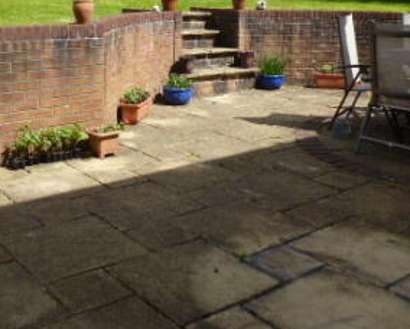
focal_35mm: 48
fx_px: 583
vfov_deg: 30.1
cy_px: 28
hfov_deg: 38.7
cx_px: 183
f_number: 4
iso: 100
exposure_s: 1/400
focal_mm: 4.3
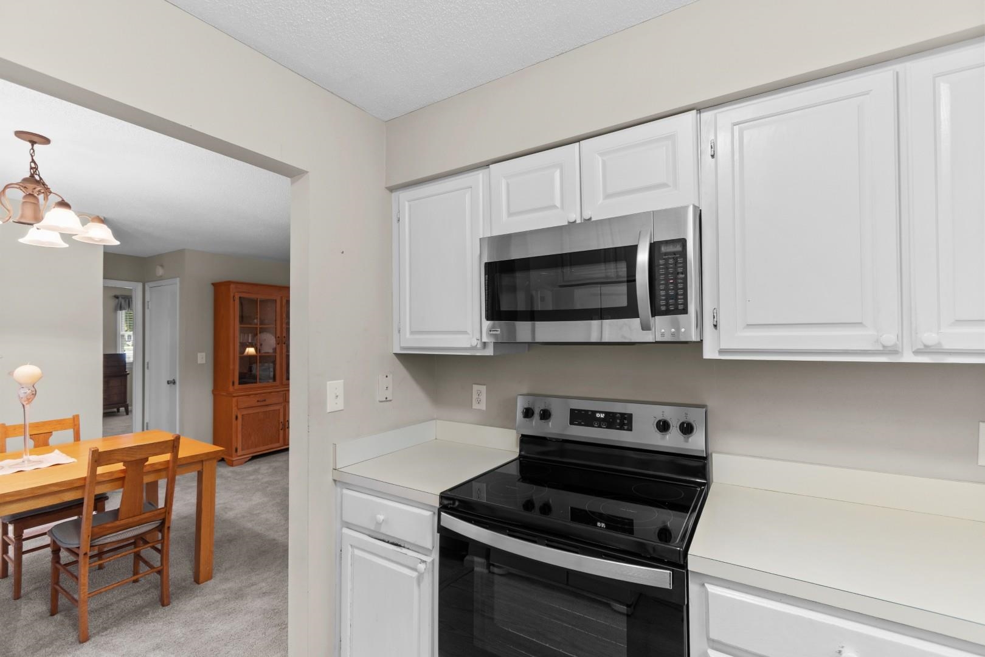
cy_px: 328
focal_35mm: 15
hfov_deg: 100.4
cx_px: 492
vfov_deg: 77.3
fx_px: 410
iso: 100
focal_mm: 10
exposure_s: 1/3
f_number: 4.5
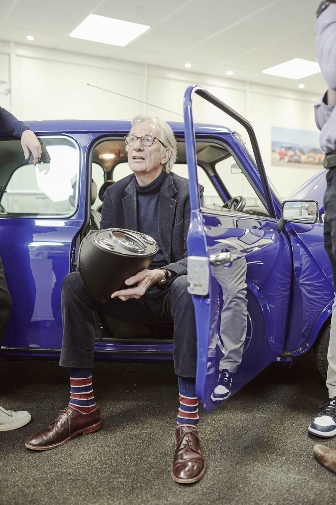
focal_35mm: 35
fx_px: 490
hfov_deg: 37.9
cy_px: 252
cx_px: 168
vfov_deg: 54.4
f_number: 2.2
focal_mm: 35
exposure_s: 1/200
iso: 800
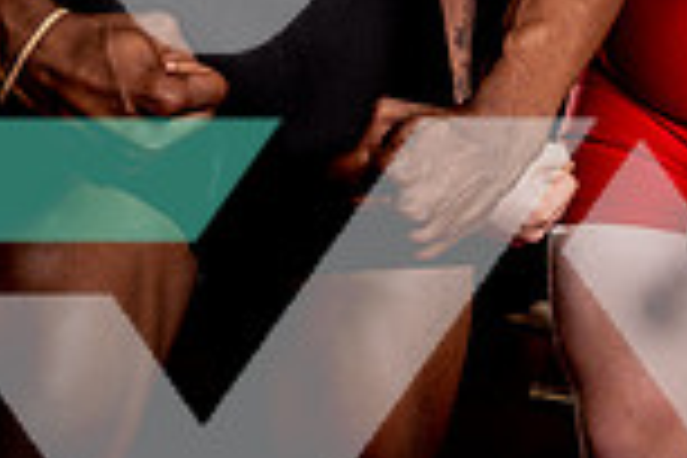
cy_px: -186
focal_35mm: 91
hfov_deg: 19.9
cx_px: 970
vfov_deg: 14.2
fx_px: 1736
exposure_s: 1/250
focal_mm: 24
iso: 100
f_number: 5.6
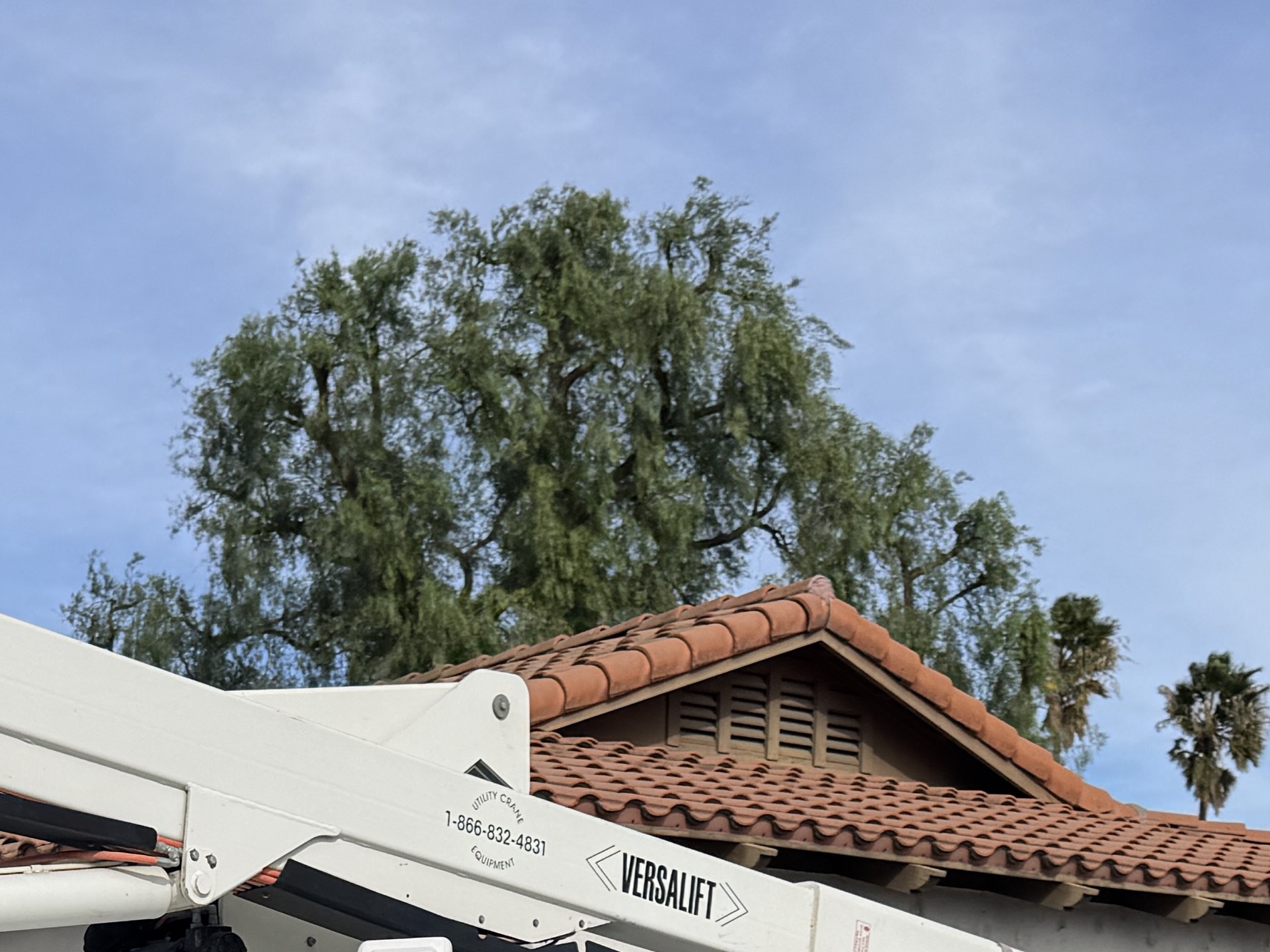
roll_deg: +0.5
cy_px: 1525
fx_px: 2825
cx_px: 126
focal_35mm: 77
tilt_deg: -5.0
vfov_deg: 16.9
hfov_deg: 24.6
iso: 80
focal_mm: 6.76
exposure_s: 1/7092
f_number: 1.78
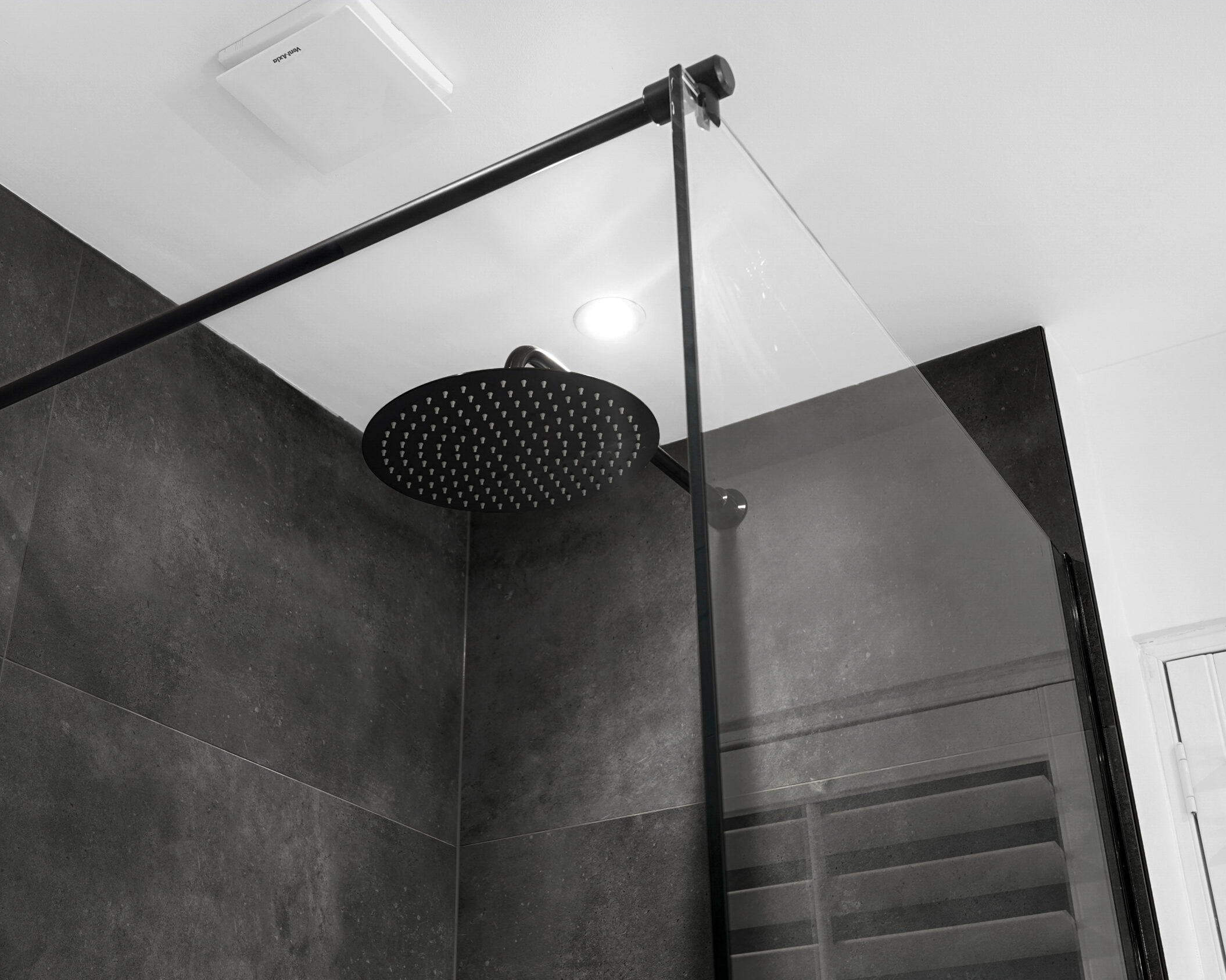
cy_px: 492
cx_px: 497
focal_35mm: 41
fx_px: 1488
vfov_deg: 36.5
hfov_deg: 44.6
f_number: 6.3
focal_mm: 24
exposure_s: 1/1.67
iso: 160
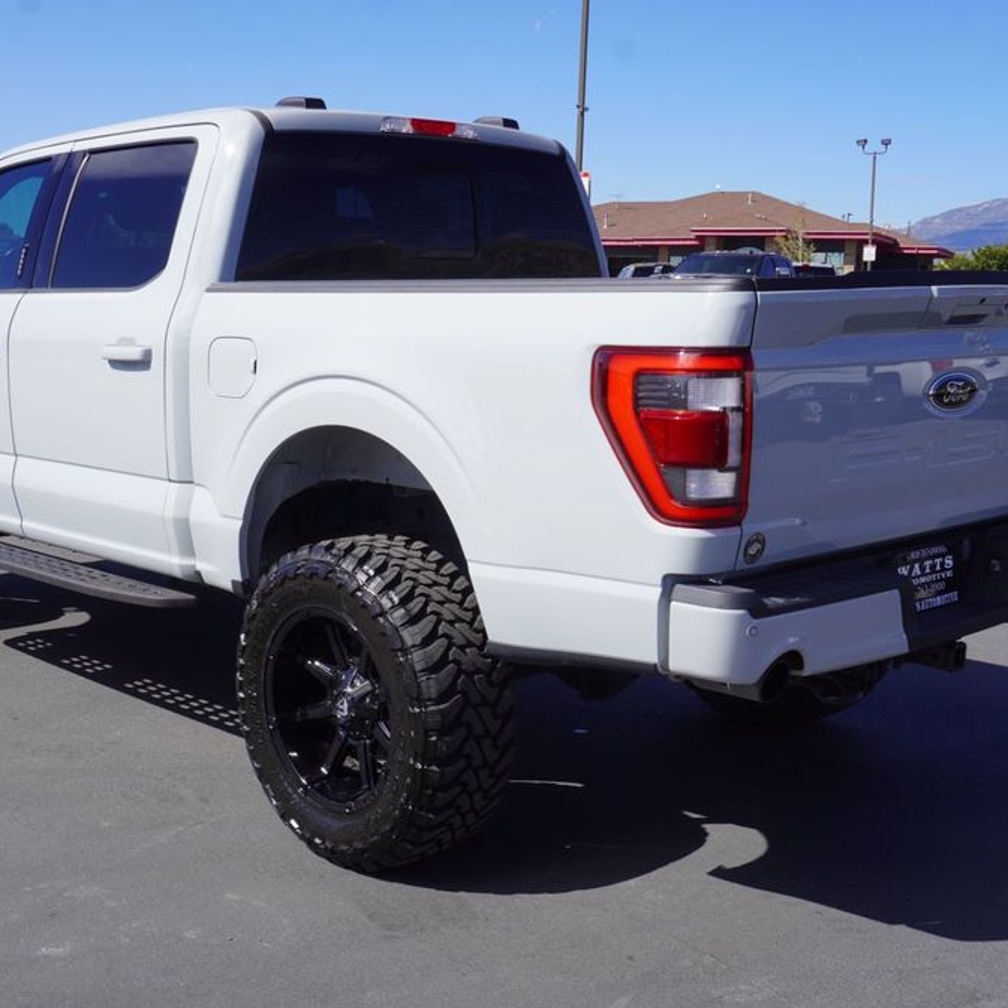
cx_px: 427
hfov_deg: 37.7
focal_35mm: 45
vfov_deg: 37.8
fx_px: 1471
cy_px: 508
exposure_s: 1/160
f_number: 10
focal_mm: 23
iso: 100
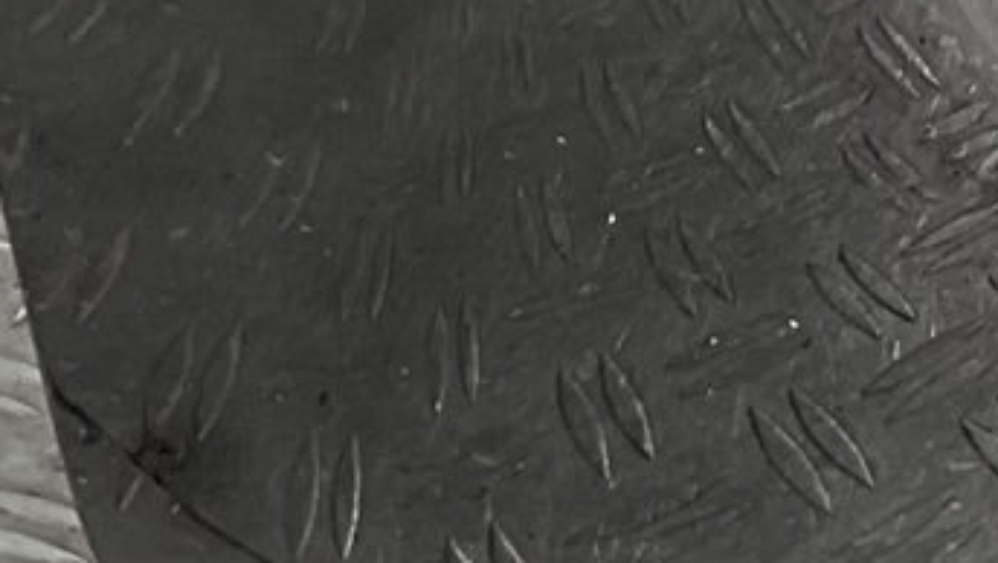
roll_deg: -2.8
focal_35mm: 185
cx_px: 1526
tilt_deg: -16.6
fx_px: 4899
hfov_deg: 11.2
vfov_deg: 6.1
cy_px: -1114
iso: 16
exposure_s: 1/260
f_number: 1.8
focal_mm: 3
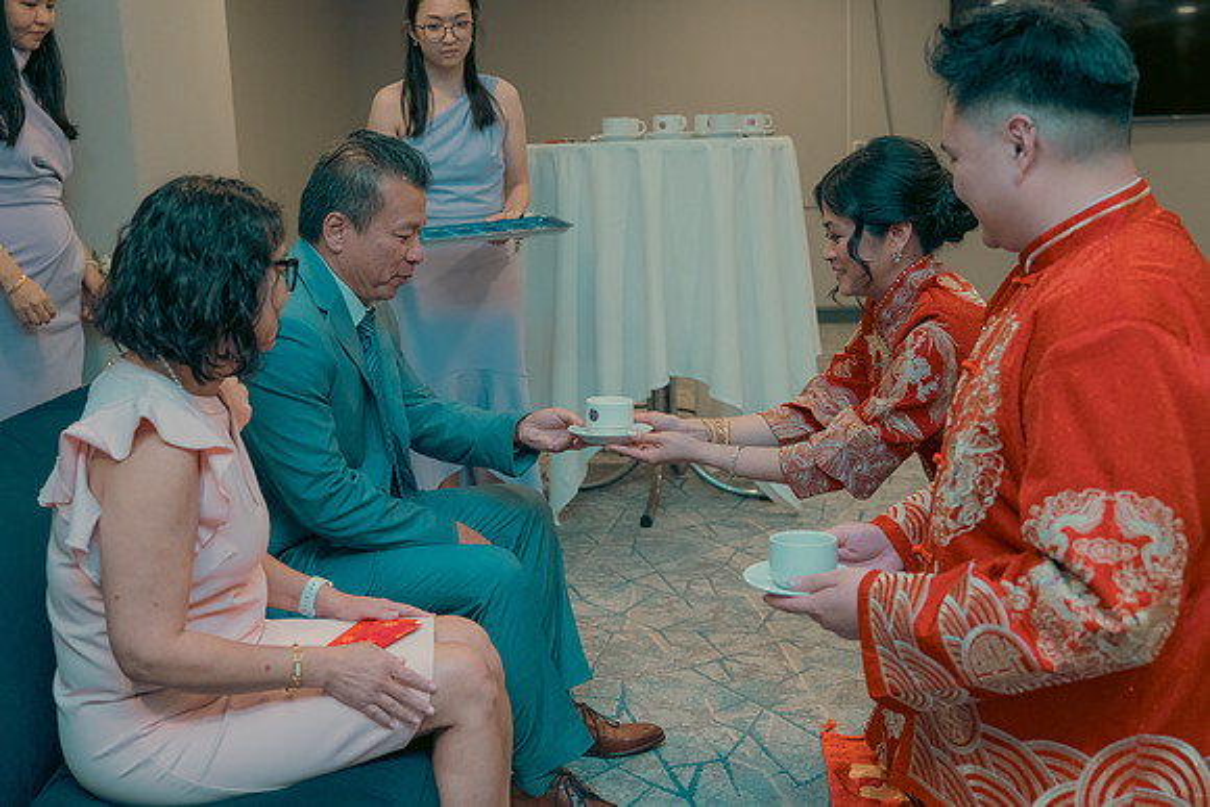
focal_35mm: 40
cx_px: 605
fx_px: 1345
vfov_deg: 33.4
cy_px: 404
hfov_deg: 48.4
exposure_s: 1/160
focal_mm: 40
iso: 2500
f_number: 3.5
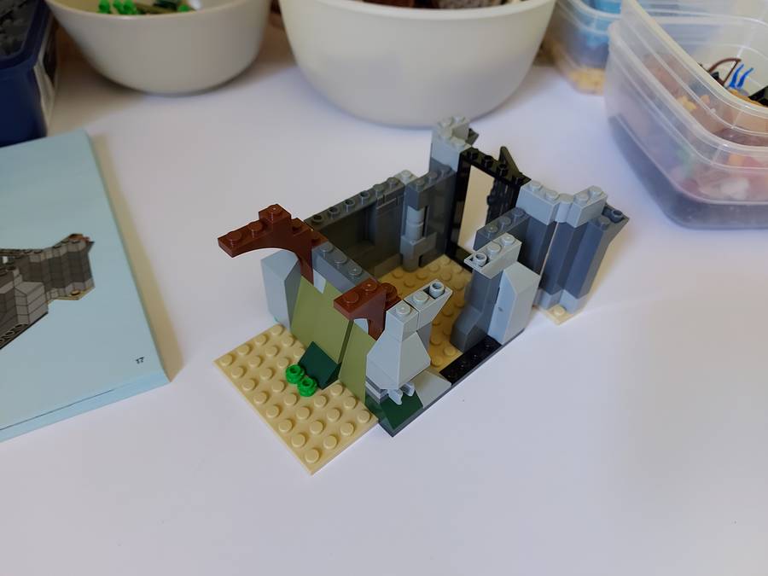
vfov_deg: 56.8
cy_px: 288
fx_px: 532
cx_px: 384
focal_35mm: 24
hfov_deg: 71.6
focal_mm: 5.23
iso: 200
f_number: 1.8
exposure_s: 1/33
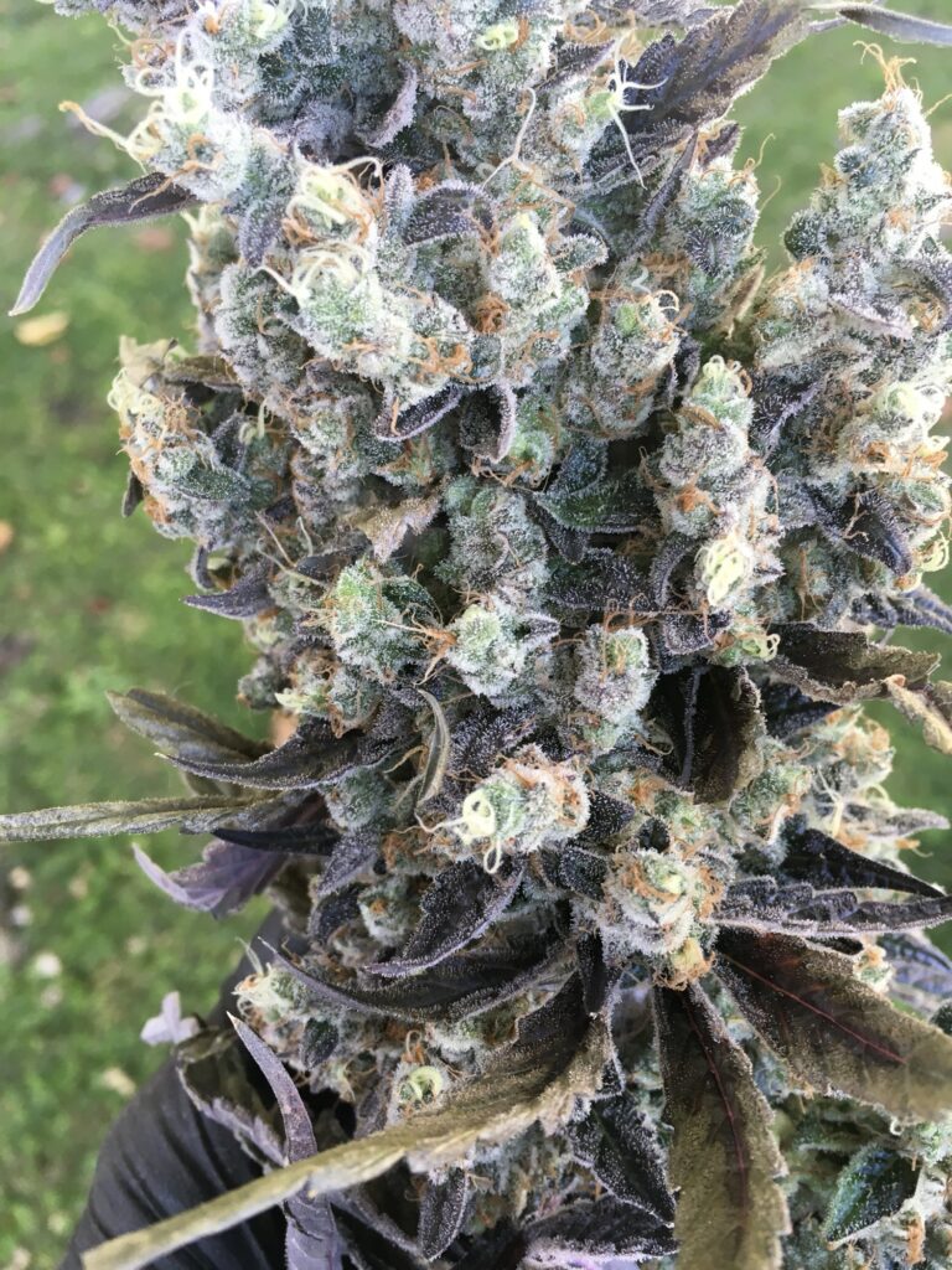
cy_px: 635
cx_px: 476
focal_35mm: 29
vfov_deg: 61.7
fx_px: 1063
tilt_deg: -56.8
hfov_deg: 48.2
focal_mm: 4.15
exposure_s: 1/30
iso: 25
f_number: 2.2
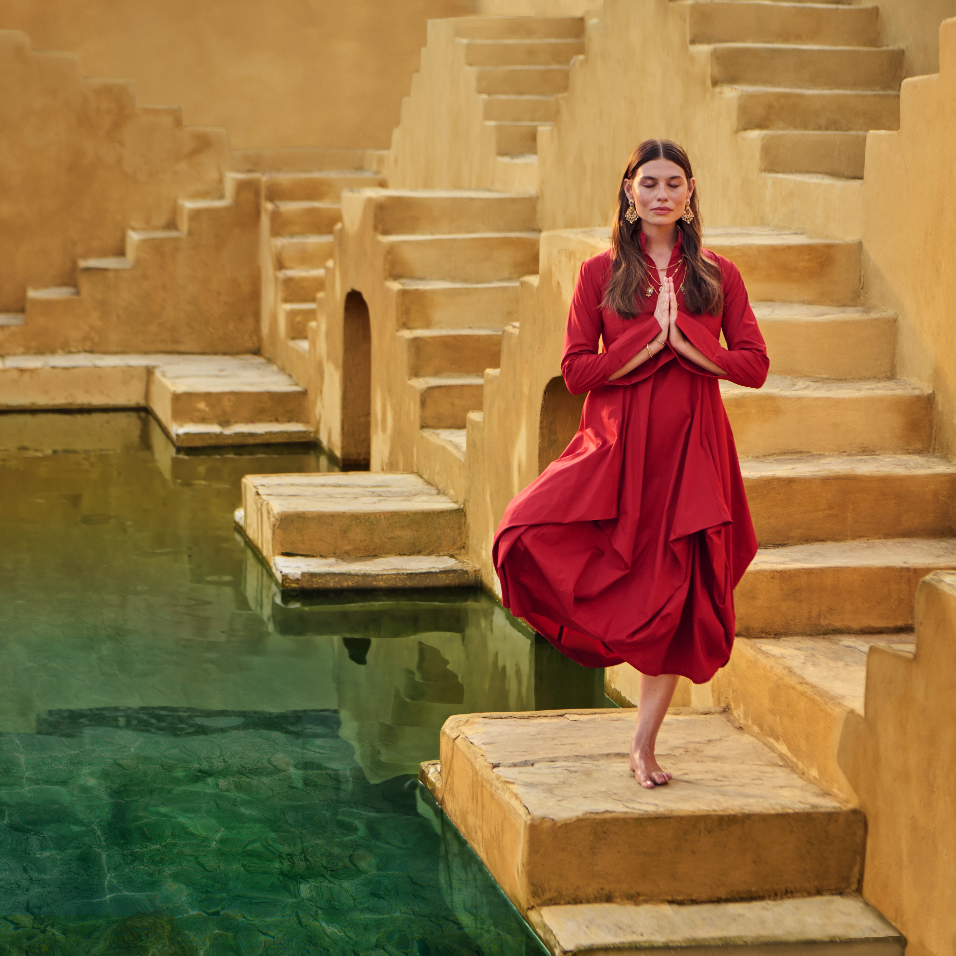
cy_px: 479
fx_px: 2812
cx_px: 458
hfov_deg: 19.3
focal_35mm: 90
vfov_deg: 19.3
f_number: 5.6
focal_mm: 70
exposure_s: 1/250
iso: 500
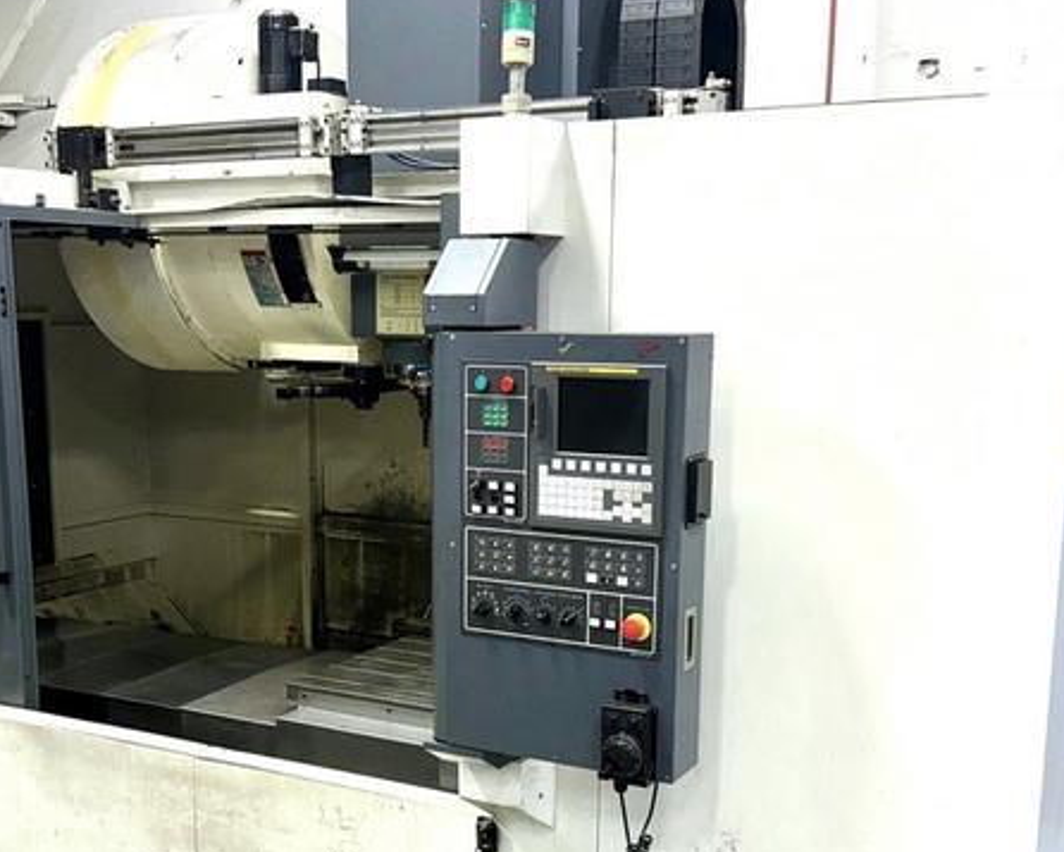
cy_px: 572
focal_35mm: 41
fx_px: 1291
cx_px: 451
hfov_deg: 44.6
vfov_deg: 36.1
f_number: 1.78
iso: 50
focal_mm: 6.76
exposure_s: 1/146
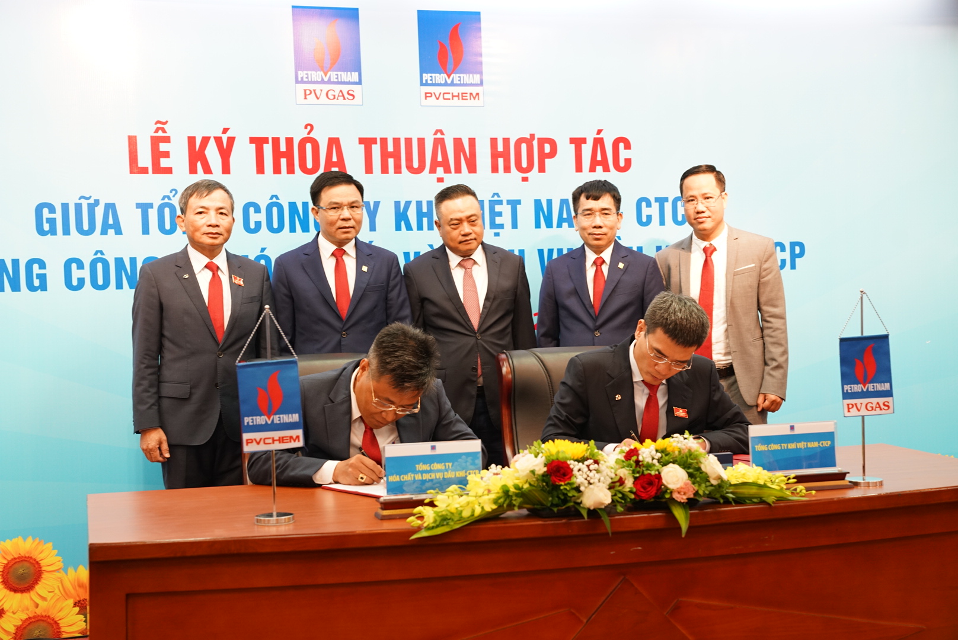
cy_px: 320
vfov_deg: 26.0
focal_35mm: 52
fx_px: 1385
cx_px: 479
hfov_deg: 38.2
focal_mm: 52
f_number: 4
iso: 1250
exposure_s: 1/60
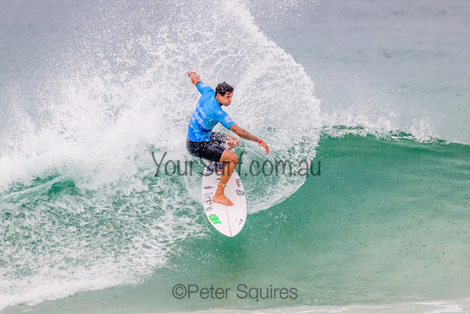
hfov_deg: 2.2
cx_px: 238
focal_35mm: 951
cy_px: 152
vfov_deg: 1.4
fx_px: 12415
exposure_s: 1/2000
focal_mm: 800
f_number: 11
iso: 6400
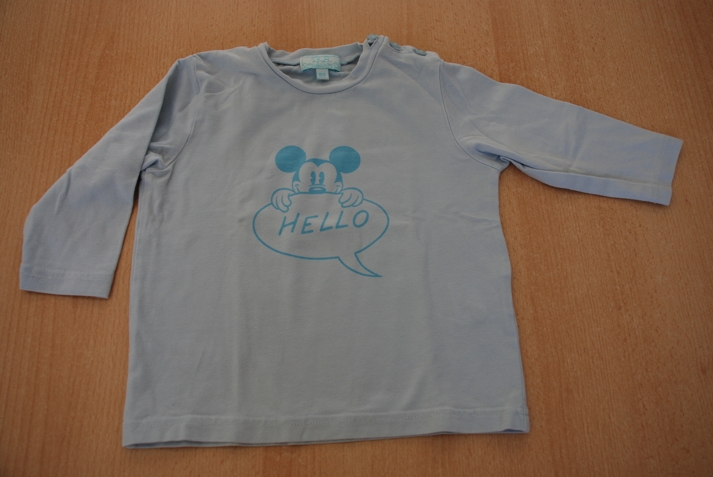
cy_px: 238
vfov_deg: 40.1
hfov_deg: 57.2
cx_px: 356
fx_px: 654
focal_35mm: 33
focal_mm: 22
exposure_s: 1/60
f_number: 3.8
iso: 200
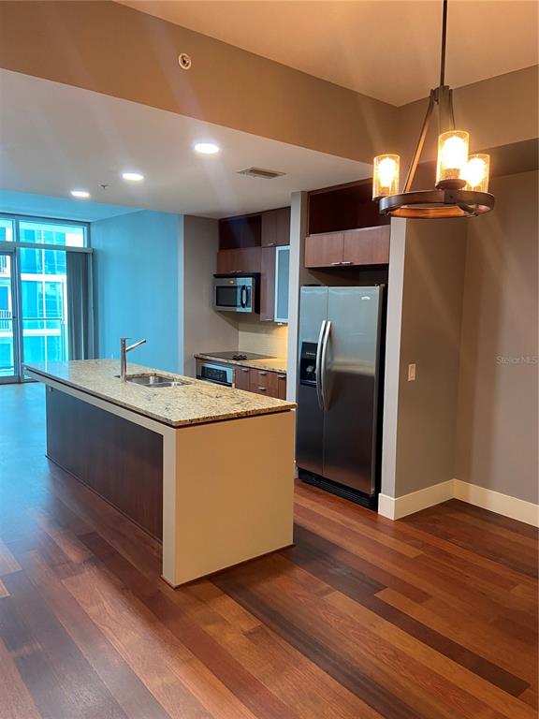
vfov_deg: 67.3
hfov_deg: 53.1
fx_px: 540
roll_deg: -1.3
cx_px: 270
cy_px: 360
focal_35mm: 26
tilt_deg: -5.5
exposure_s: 1/60
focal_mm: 4.25
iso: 320
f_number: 1.8
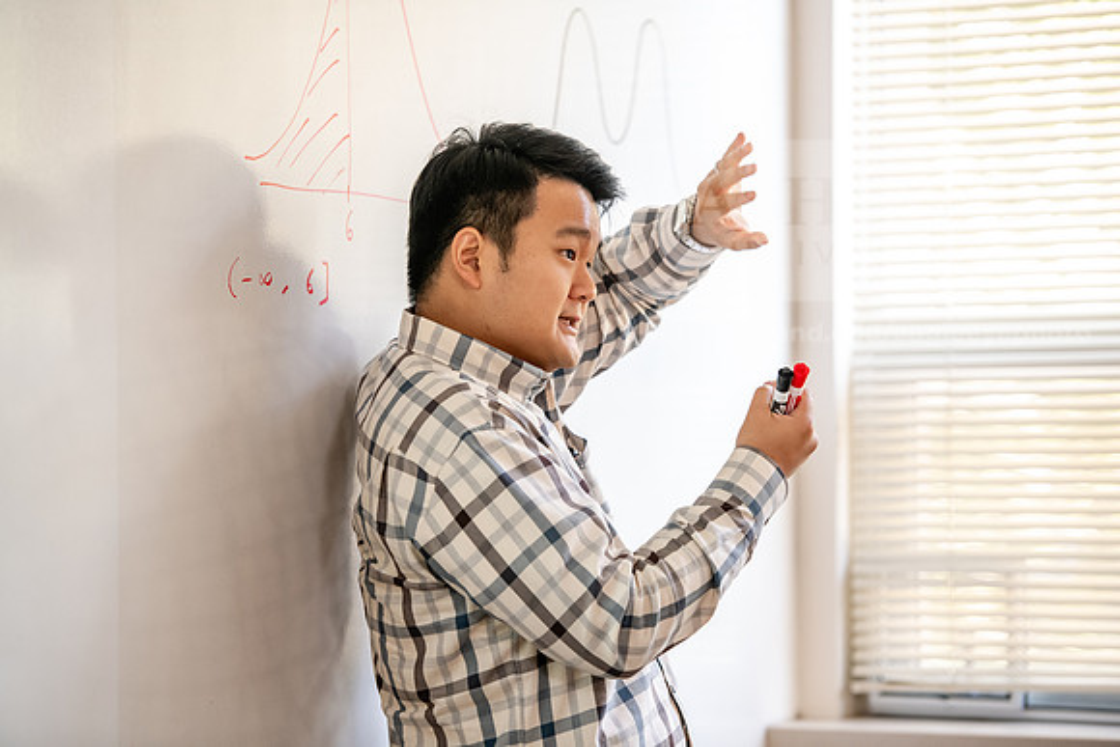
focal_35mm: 135
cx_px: 560
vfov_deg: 10.2
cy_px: 374
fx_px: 4201
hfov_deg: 15.2
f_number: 3.2
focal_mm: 135
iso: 2000
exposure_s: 1/200
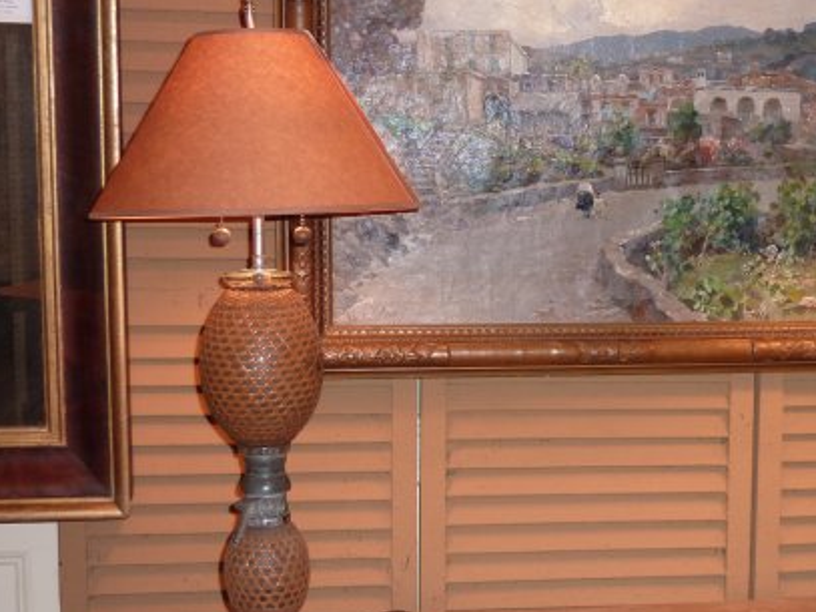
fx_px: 1390
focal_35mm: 59
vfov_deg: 24.8
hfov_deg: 32.2
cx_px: 589
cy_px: 319
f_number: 3.6
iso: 160
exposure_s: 1/30
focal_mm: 6.5
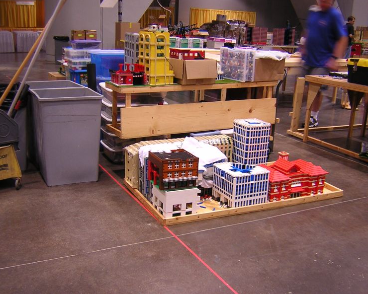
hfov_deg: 47.9
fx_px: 414
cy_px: 147
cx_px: 184
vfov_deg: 39.2
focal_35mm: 38
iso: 100
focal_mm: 4.7
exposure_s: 1/7.2
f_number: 2.6
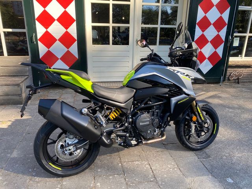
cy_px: 94
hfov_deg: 67.3
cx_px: 126
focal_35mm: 26
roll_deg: -1.2
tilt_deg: -18.8
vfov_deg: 53.1
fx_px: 189
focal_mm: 4.25
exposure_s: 1/390
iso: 32
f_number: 1.8
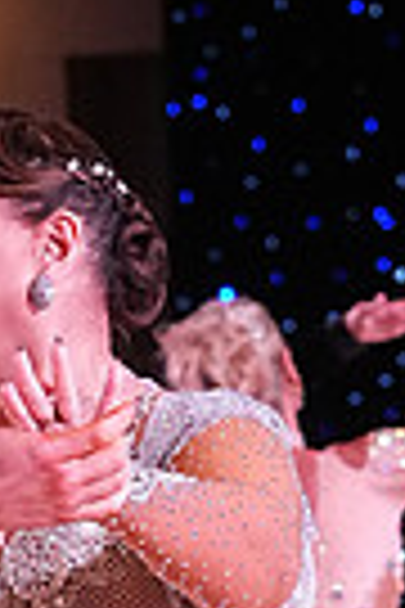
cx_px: -79
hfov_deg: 3.0
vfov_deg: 4.5
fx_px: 7627
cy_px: 896
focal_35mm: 452
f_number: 5.6
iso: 3200
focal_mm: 70
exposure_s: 1/320
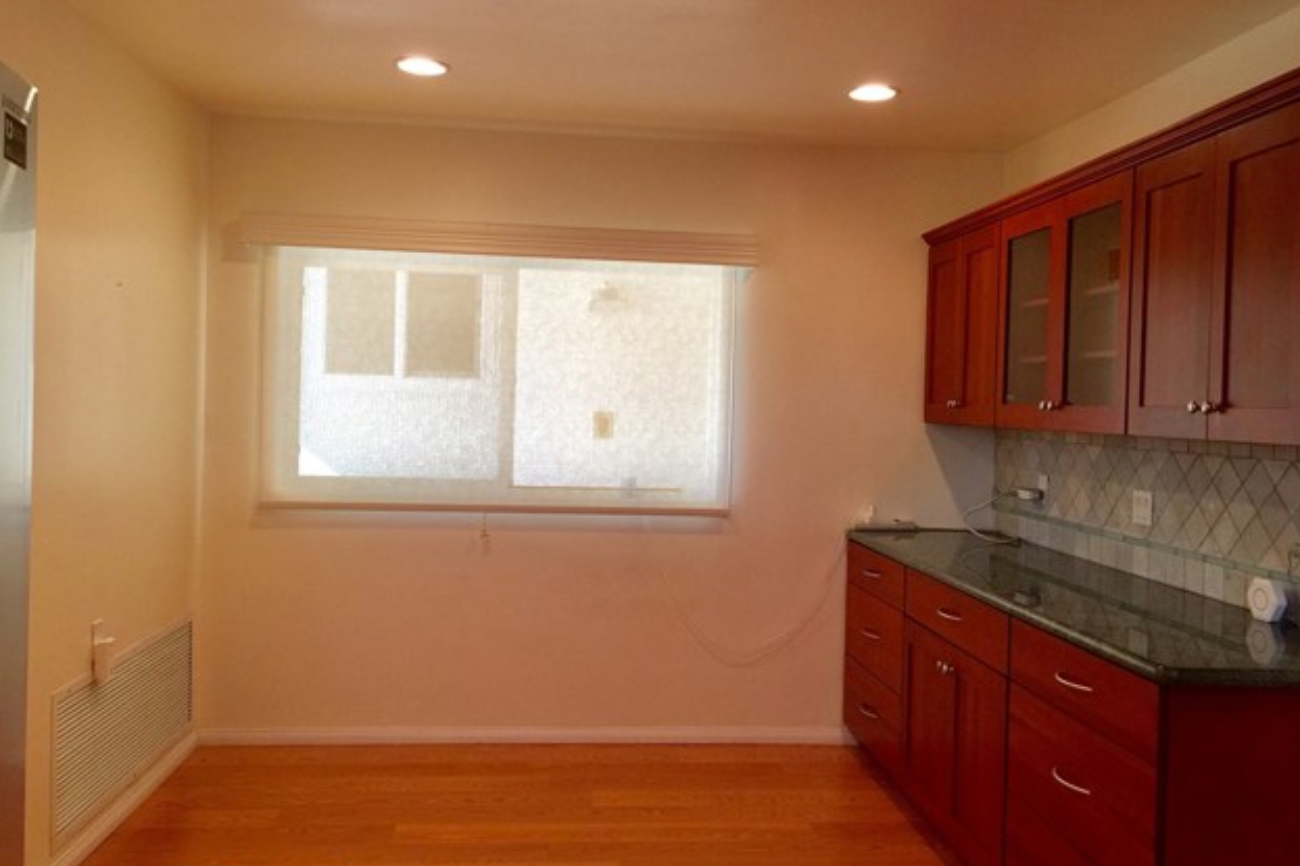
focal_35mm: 31
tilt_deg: -0.5
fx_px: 1119
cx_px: 653
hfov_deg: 60.3
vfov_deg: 42.3
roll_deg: -2.6
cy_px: 417
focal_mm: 4.15
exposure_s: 1/40
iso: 40
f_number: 2.2
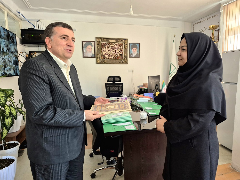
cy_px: 90
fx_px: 160
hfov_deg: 73.9
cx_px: 120
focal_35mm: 23
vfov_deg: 58.9
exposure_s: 1/182
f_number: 1.8
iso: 200
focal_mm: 5.4
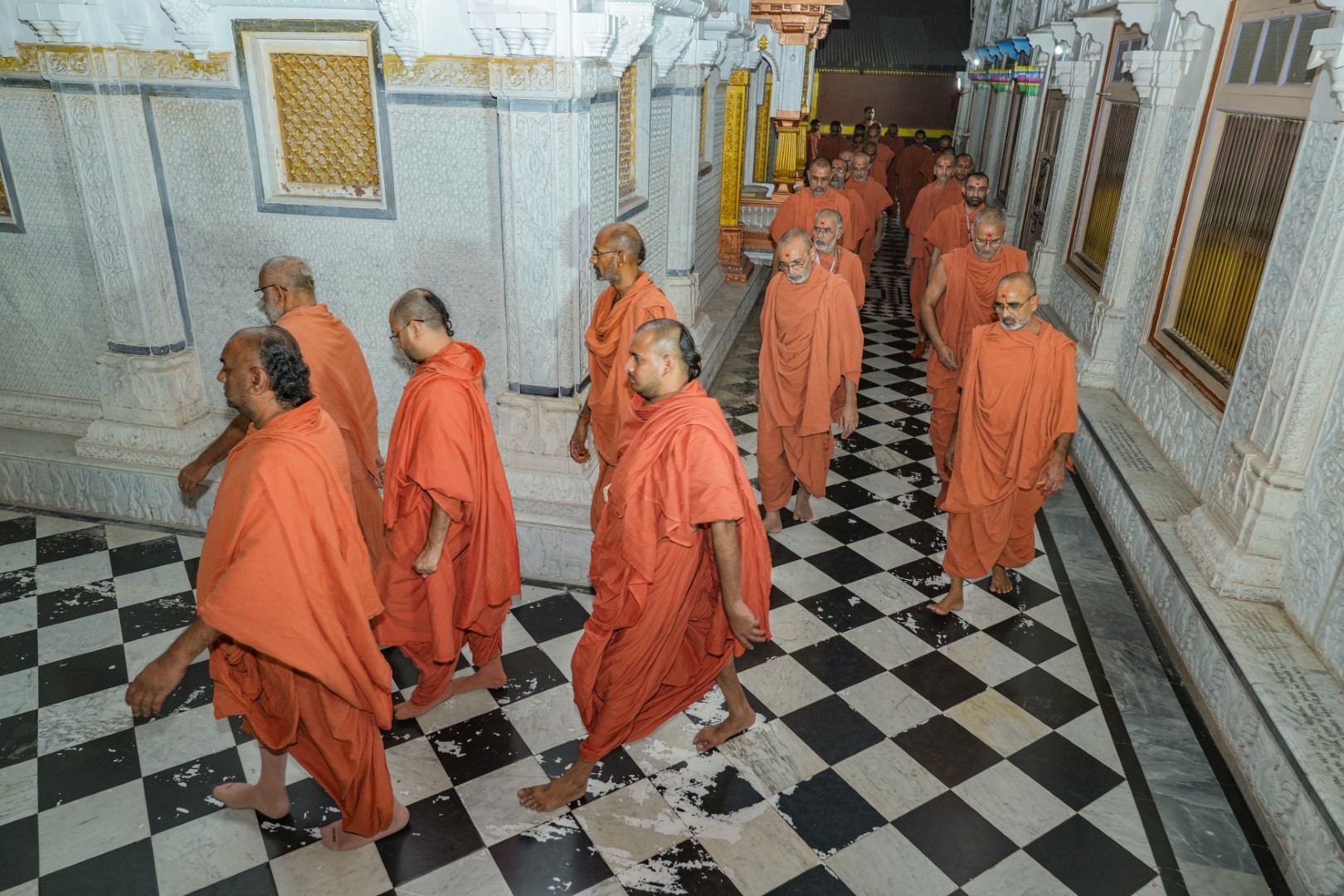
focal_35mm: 24
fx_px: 896
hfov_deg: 73.7
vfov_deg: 53.1
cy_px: 448
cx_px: 672
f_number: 4.5
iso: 400
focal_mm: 24
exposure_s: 1/125
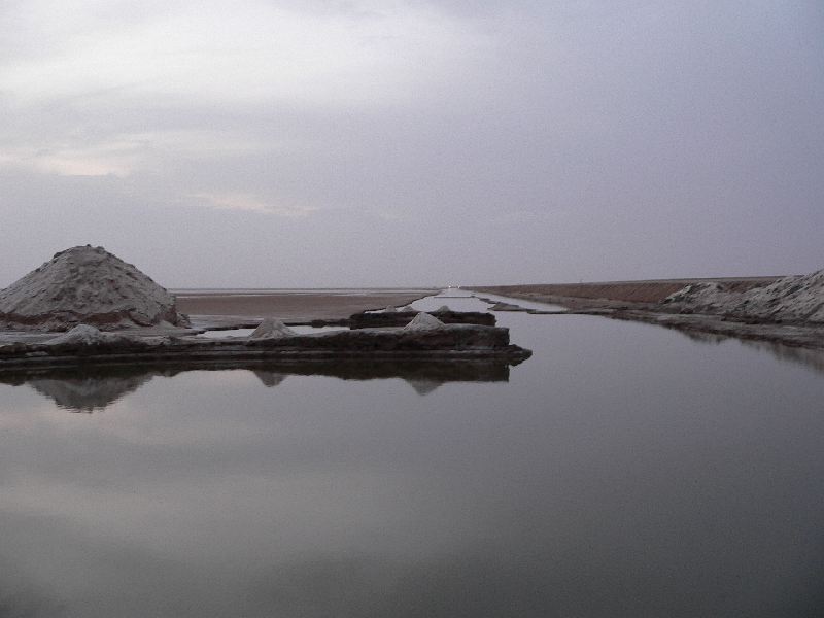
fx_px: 857
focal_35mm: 36
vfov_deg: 39.7
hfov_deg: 51.4
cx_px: 412
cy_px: 309
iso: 80
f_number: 2.8
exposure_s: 1/6
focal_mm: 6
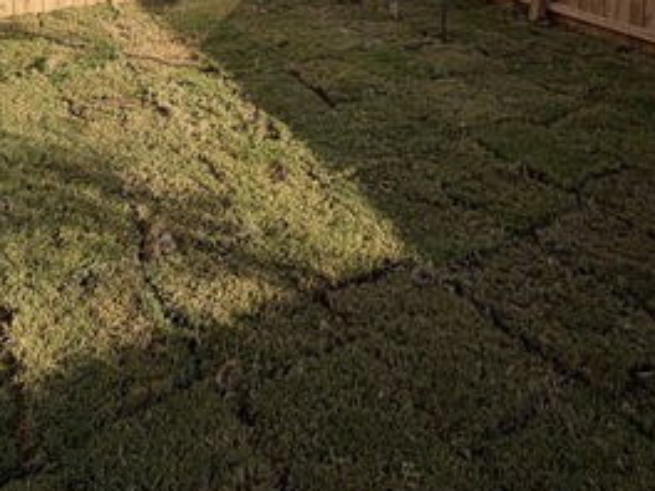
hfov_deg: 53.9
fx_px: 643
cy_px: -67
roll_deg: +0.1
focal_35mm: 34
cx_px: 308
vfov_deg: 35.0
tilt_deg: -10.0
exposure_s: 1/770
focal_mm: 2.22
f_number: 2.2
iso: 32
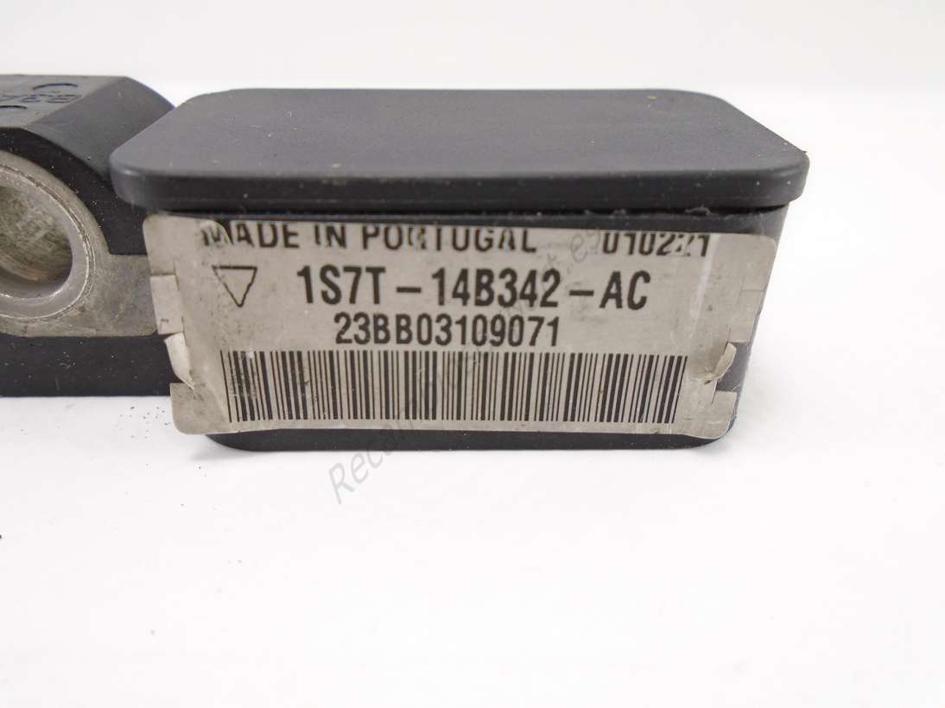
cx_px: 472
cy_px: 354
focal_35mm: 26
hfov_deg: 67.3
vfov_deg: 53.0
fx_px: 710
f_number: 3.2
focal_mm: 4.6
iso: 100
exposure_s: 1/60
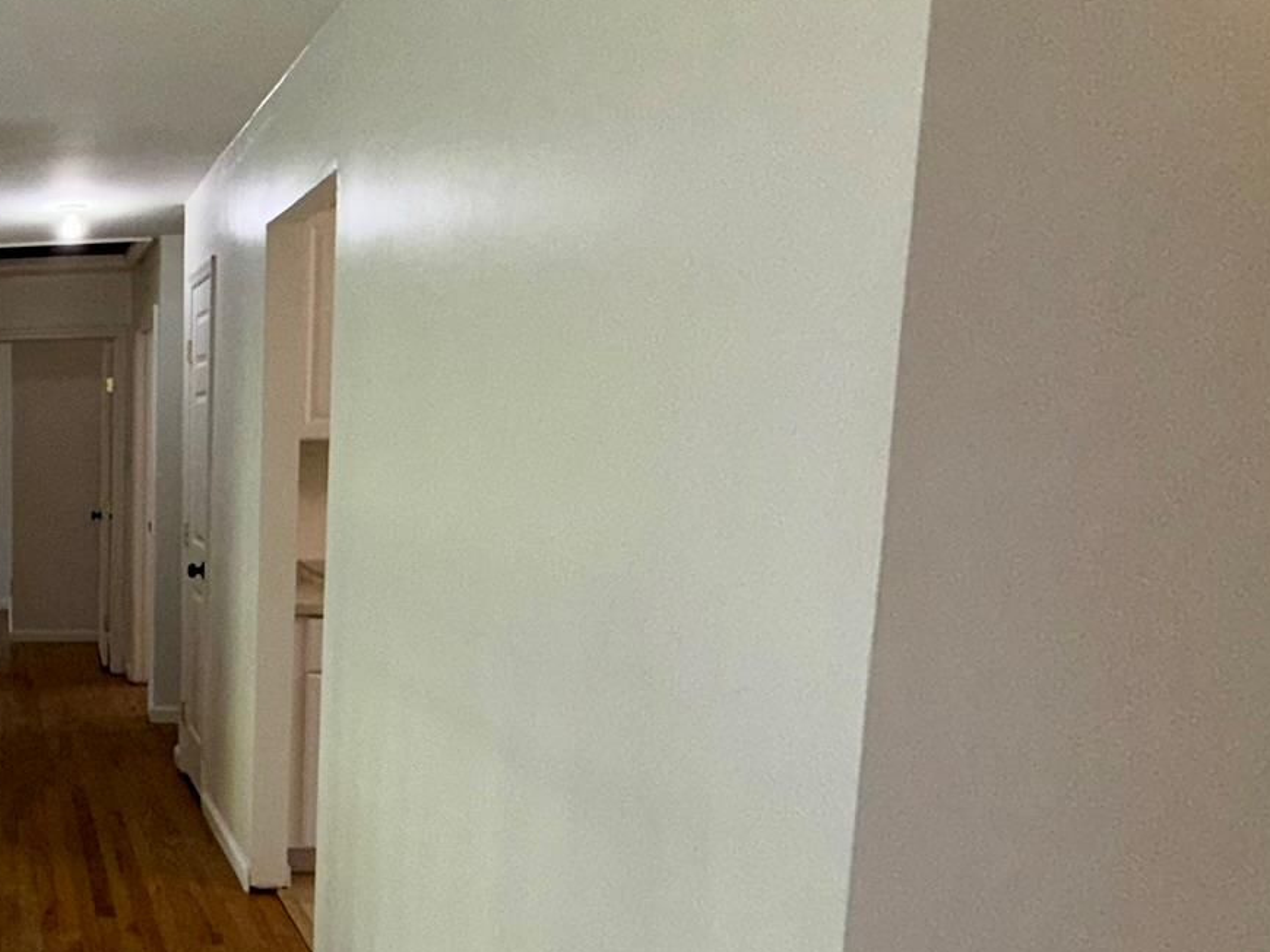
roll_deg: +1.5
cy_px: 597
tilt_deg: -6.0
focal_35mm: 33
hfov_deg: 42.2
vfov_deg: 42.6
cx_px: -162
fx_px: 1211
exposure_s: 1/122
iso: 80
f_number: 2.2
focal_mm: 2.22
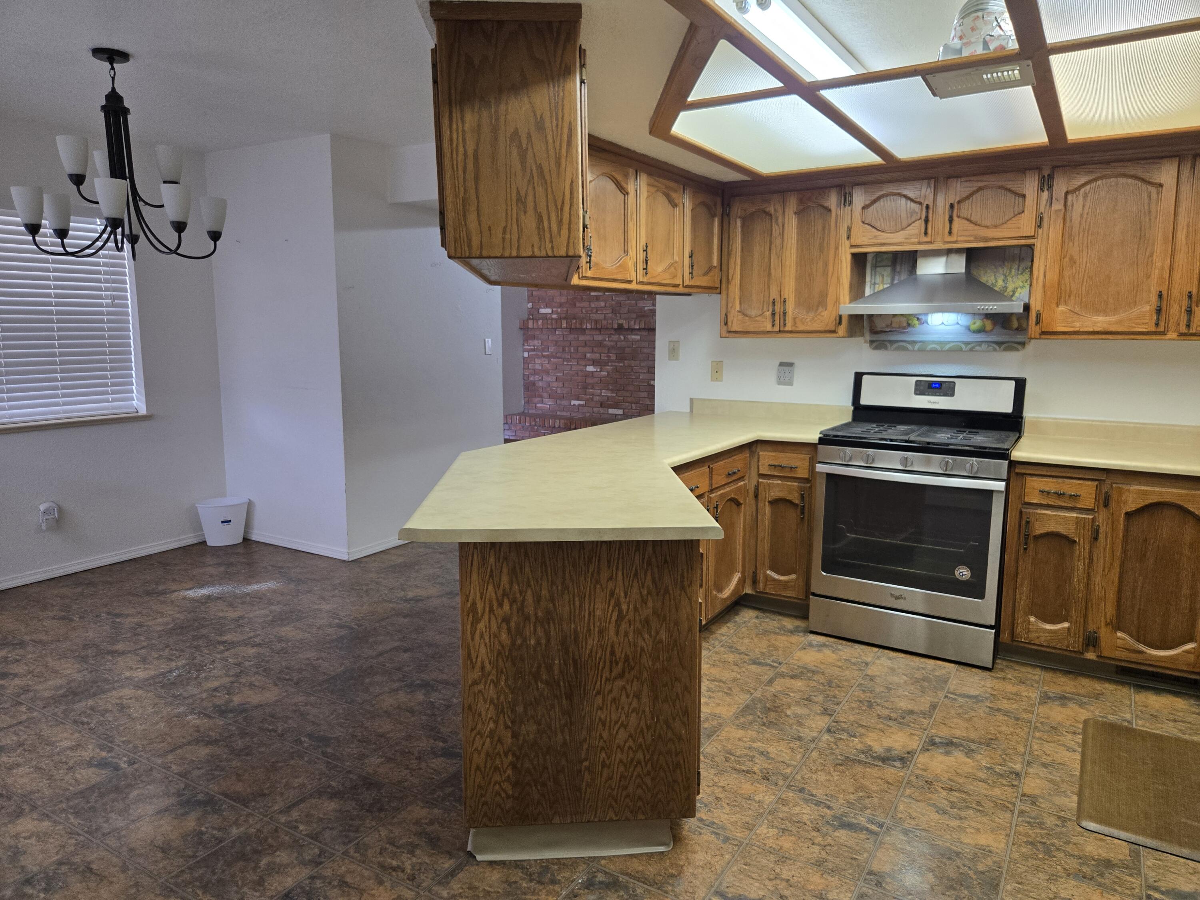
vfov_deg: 58.9
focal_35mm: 23
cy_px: 450
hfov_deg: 73.9
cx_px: 600
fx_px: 797
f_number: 1.8
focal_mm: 5.4
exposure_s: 1/120
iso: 250
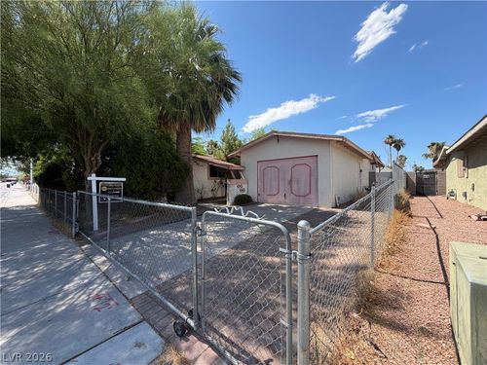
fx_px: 197
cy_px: 182
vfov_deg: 85.7
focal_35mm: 14
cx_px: 244
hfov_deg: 102.1
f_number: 2.2
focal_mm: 2.22
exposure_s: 1/770
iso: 40
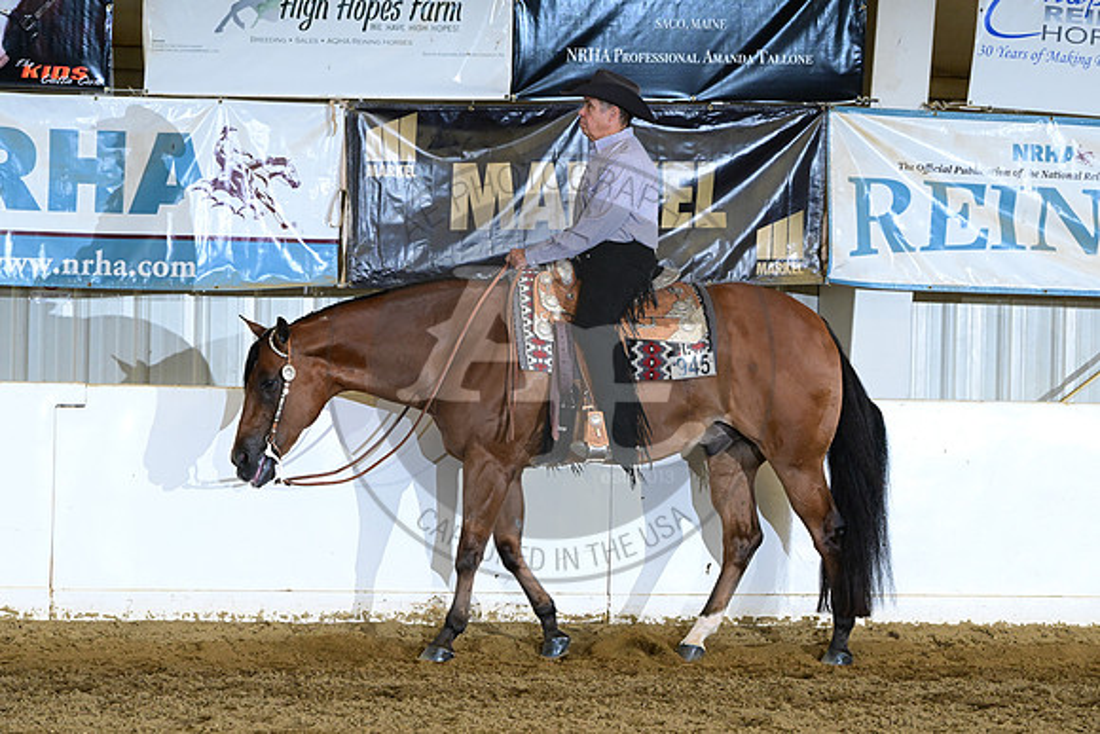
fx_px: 5195
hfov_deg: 12.1
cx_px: 550
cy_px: 367
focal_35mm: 170
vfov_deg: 8.1
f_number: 6.3
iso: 5000
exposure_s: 1/200
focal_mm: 170
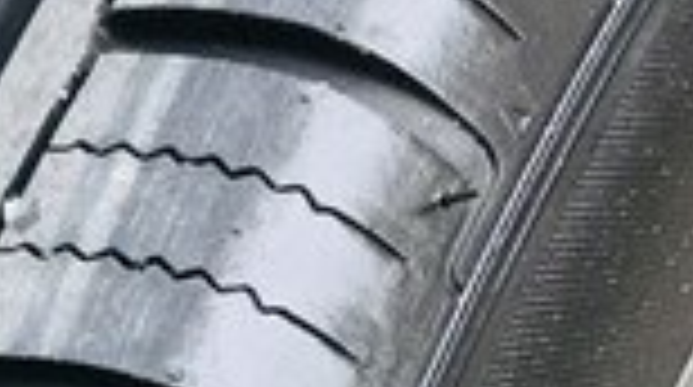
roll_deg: +12.2
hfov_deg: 15.2
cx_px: -328
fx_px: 2403
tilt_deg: -25.8
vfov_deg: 8.9
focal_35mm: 131
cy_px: 650
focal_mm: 3.99
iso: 20
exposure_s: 1/378
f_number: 1.8
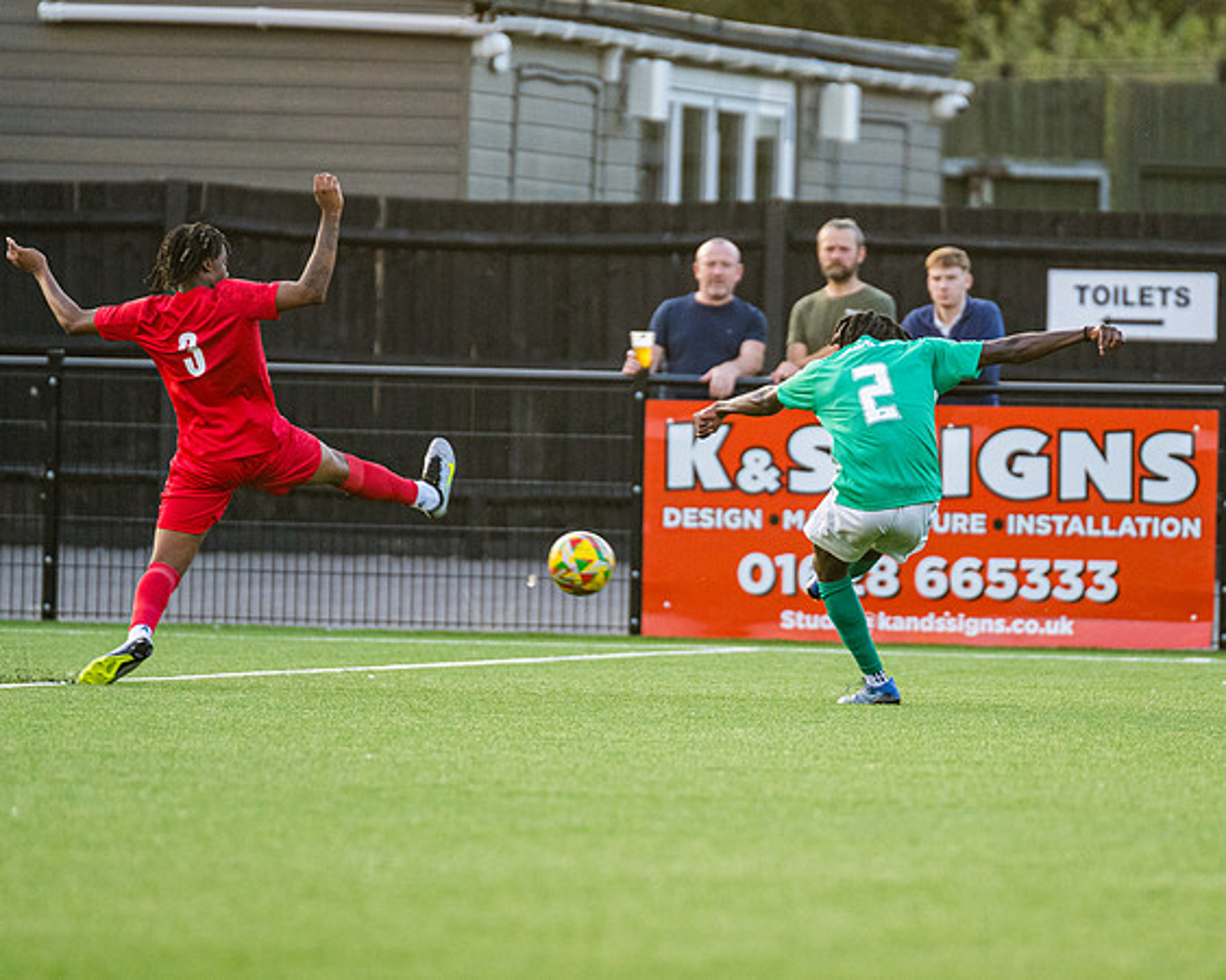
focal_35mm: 542
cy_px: 524
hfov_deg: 3.6
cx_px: 787
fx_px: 19666
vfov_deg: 2.9
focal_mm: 300
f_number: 2.8
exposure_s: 1/1000
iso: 1250
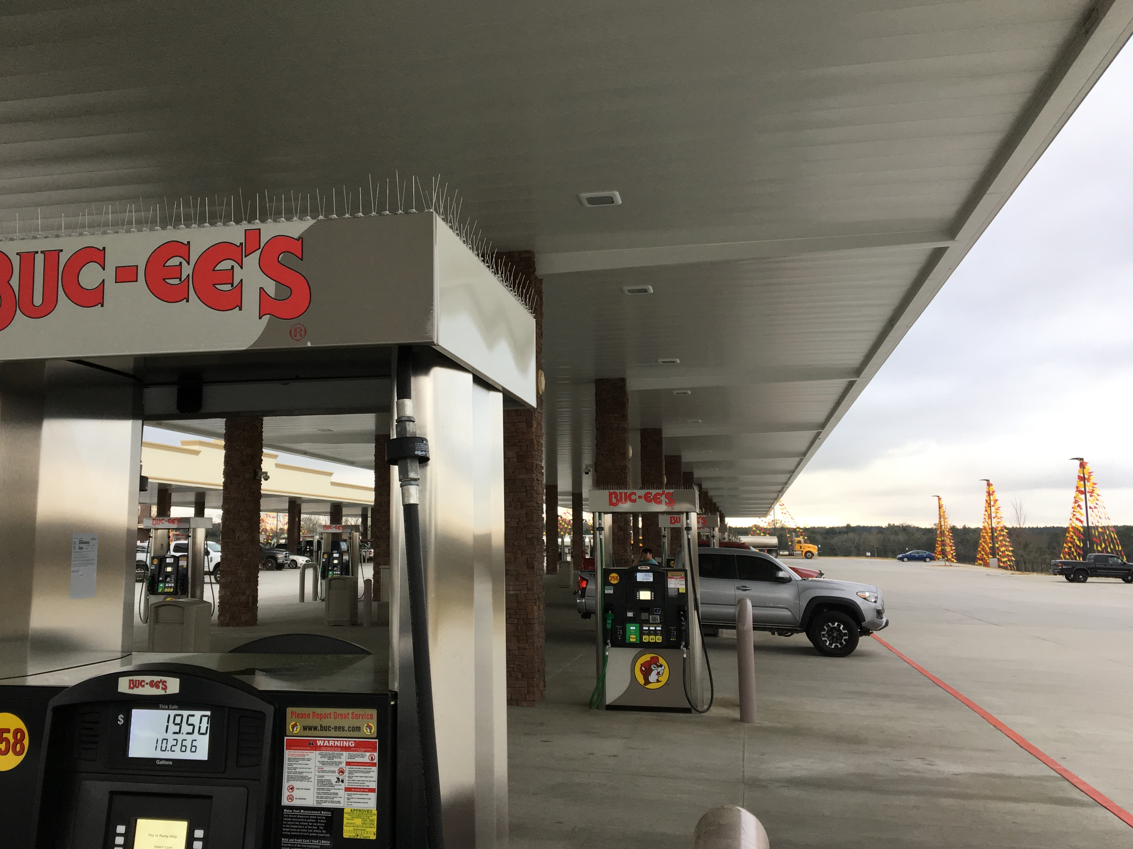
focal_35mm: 33
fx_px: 1080
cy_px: 401
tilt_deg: +7.9
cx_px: 490
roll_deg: +0.7
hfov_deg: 55.2
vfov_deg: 42.9
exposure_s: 1/120
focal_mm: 4.15
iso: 40
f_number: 2.2
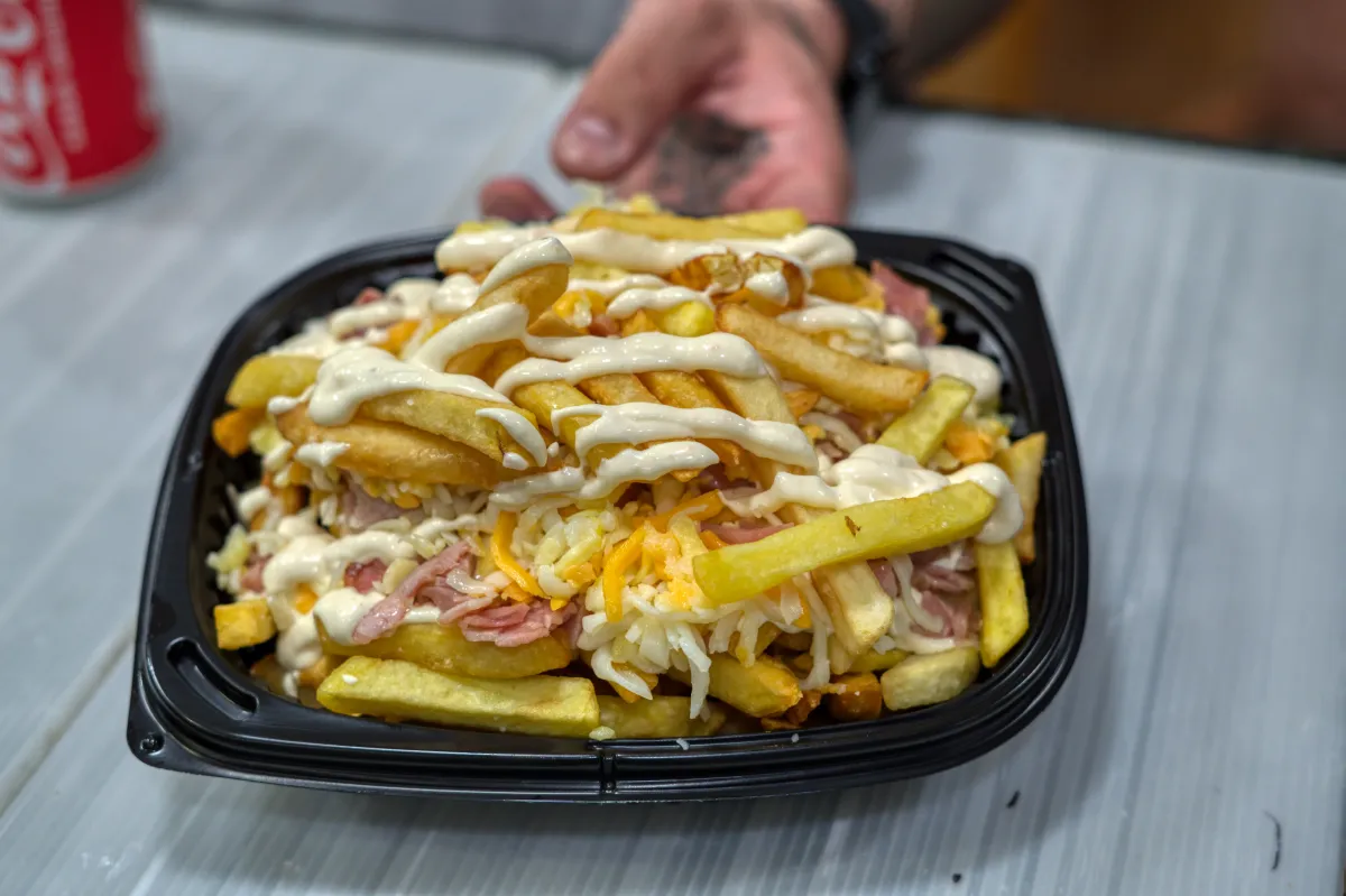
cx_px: 673
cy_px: 448
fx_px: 1869
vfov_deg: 27.0
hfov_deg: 39.6
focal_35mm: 50
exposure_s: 1/200
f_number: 3.5
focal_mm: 50
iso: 800
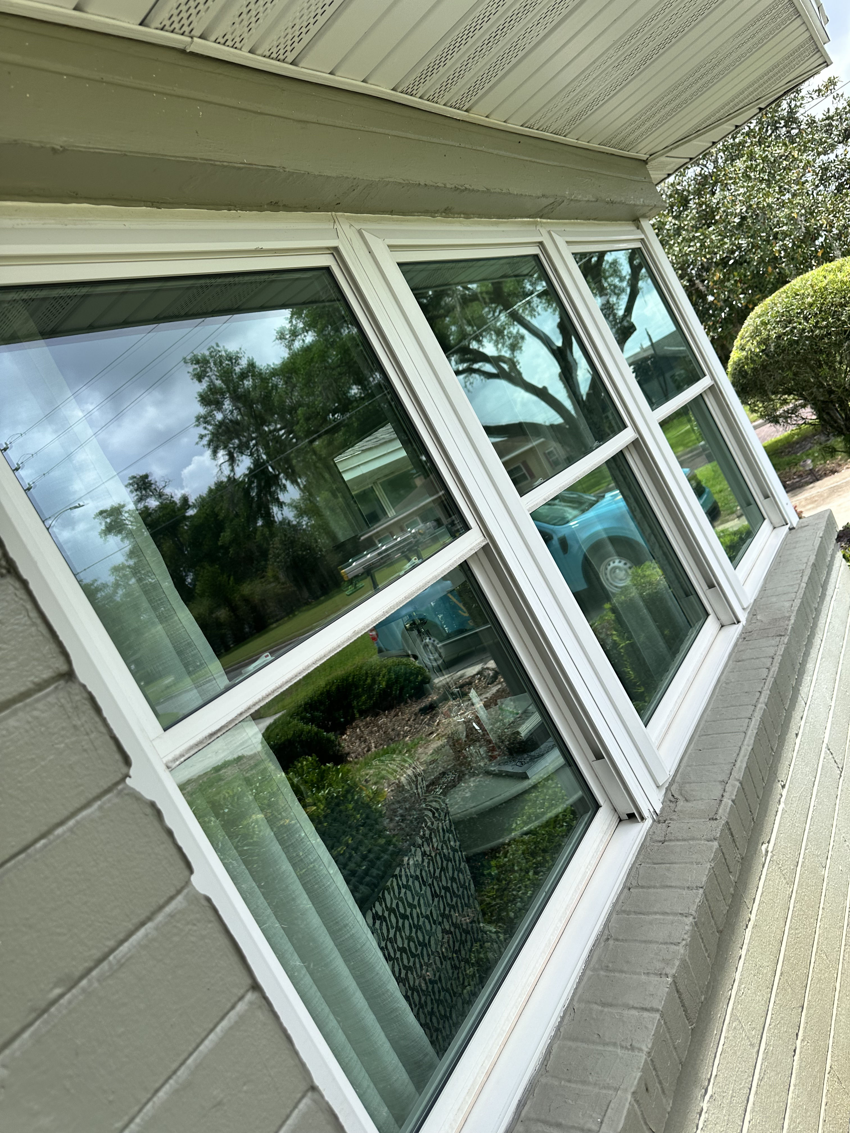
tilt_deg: -3.6
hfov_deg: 56.8
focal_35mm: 24
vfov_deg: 71.6
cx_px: 425
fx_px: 786
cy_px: 566
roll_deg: +28.4
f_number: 1.78
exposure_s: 1/1664
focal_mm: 6.86
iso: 80
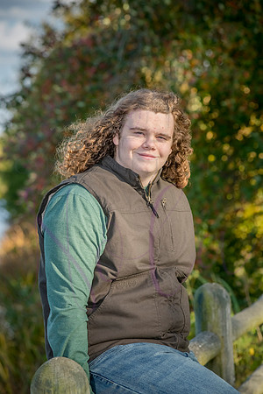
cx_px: 132
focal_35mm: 125
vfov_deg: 16.4
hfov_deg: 11.0
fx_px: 1370
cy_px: 197
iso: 640
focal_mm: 125
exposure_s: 1/800
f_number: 7.1
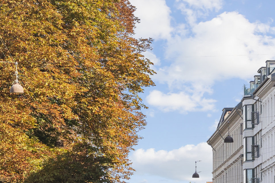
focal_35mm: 234
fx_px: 1787
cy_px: 159
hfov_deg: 8.8
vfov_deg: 5.9
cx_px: 220
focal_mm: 50
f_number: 7.1
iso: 400
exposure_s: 1/500
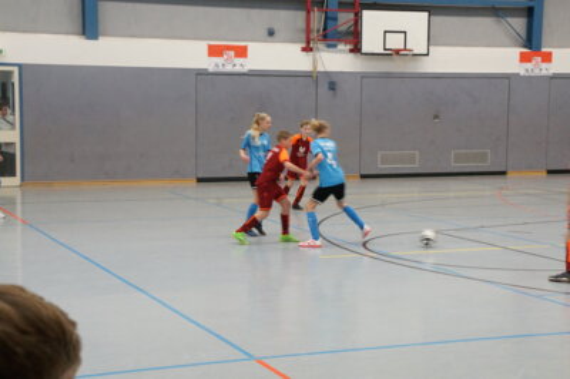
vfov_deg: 19.7
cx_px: 285
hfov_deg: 29.3
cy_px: 190
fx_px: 1092
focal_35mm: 69
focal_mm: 46
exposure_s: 1/50
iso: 3200
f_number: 11
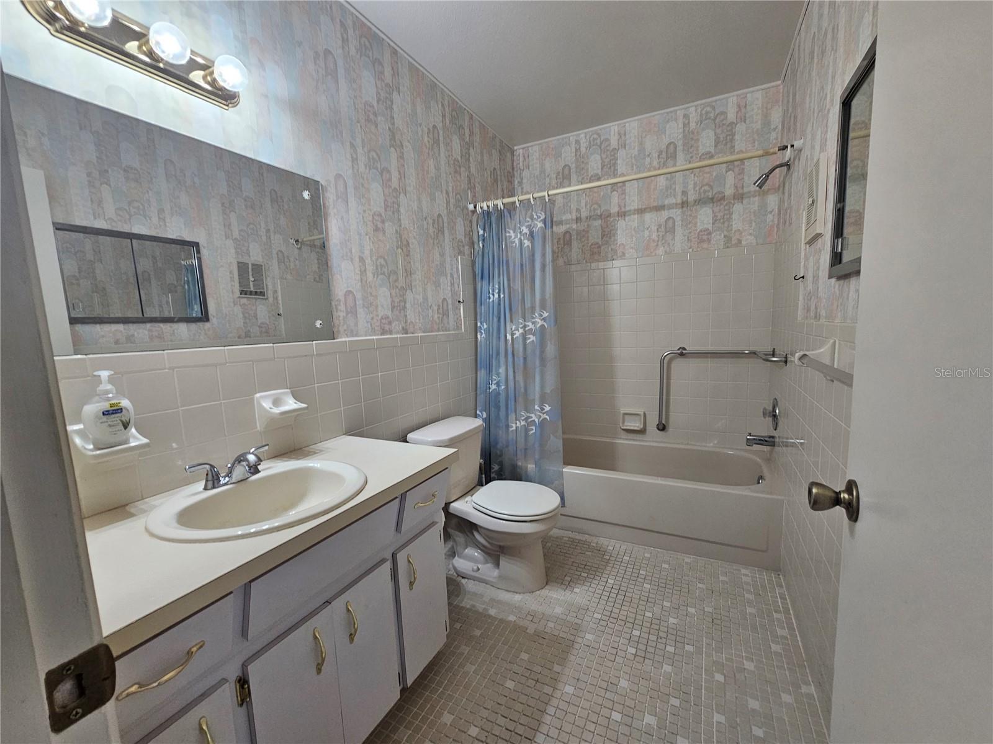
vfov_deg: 89.9
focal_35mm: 13
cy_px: 372
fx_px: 373
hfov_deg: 106.2
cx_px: 496
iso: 160
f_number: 2.2
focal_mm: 2.2
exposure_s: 1/60
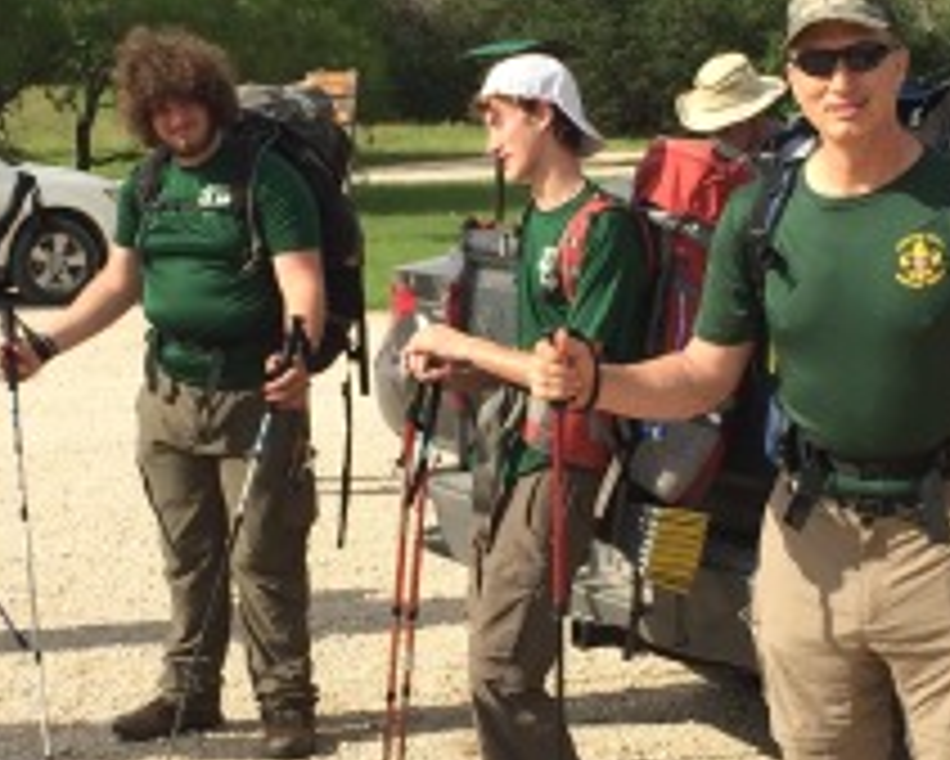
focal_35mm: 86
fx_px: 2419
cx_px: 477
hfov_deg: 22.2
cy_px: 427
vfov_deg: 17.9
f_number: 2.2
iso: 32
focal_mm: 4.15
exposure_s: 1/1709
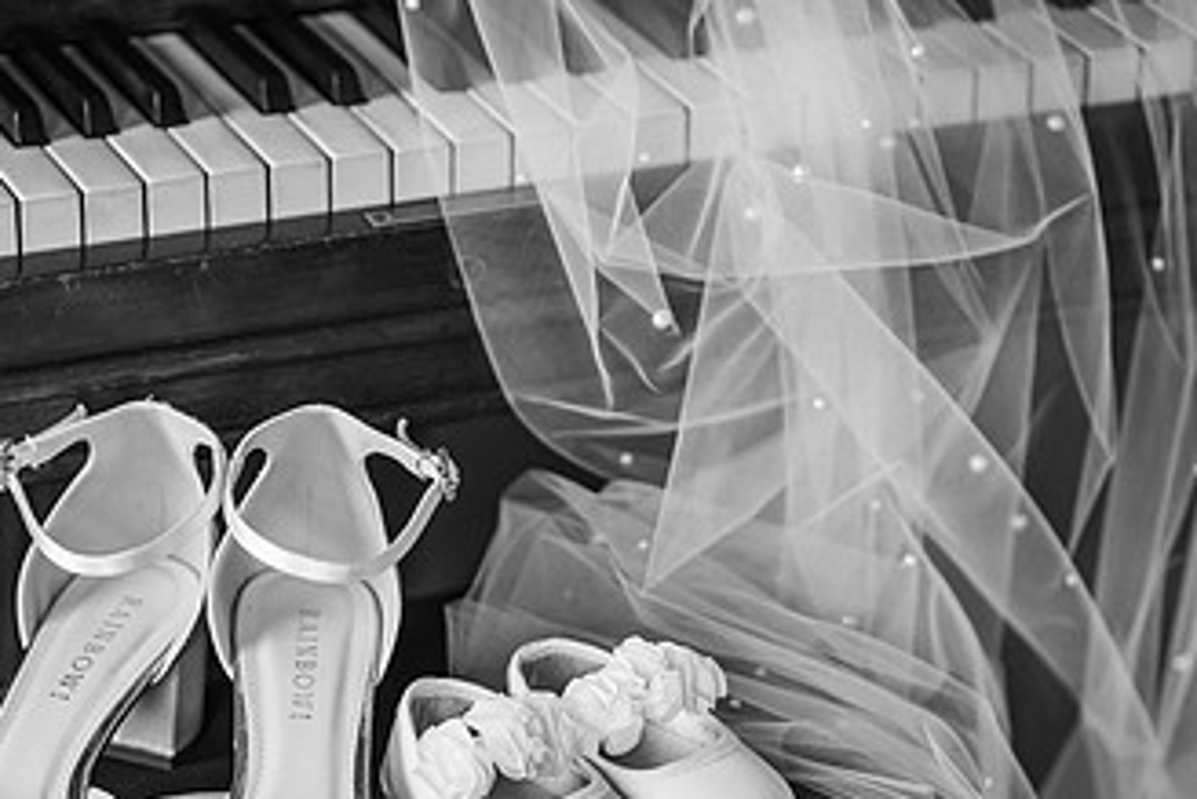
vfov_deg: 9.1
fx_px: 4989
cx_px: 471
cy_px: 606
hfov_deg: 13.7
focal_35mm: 150
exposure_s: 1/200
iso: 220
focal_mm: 85
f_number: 2
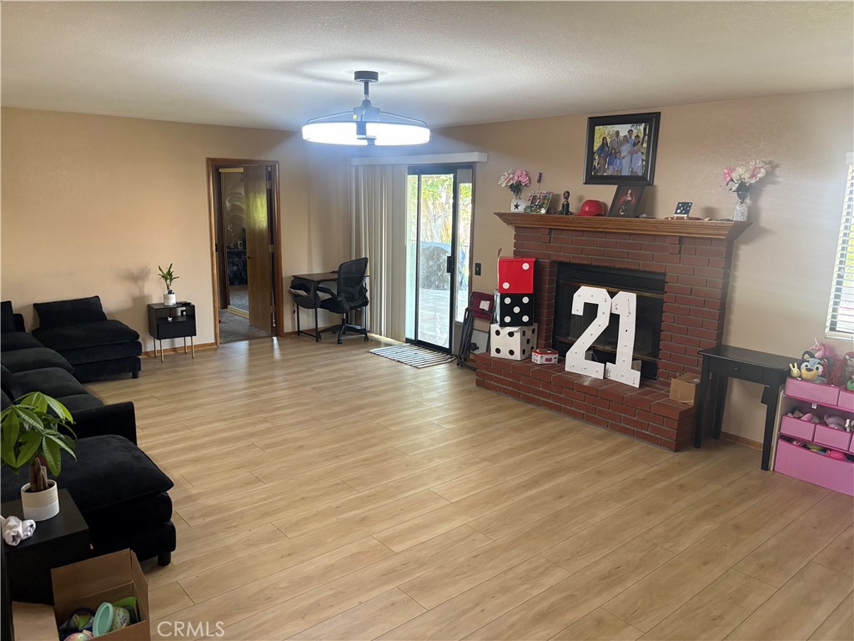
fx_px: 641
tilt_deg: -11.1
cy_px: 320
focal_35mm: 26
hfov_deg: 67.3
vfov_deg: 53.1
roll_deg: -0.8
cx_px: 427
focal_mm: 5.96
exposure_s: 1/60
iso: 200
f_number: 1.6
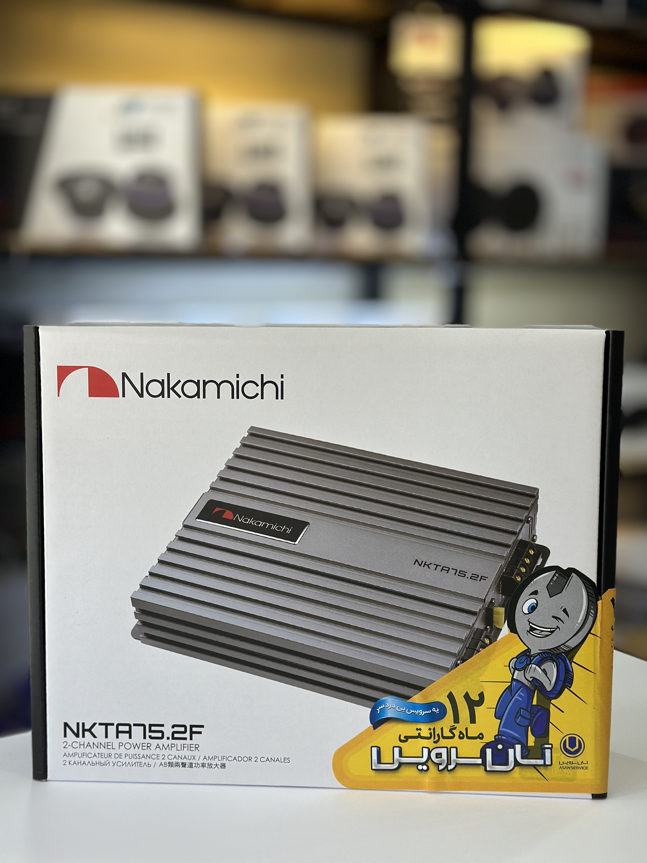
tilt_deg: -7.1
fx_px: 1196
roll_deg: -1.7
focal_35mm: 48
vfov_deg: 39.7
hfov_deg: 30.3
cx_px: 324
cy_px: 432
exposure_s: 1/354
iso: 80
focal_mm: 6.86
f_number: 1.78
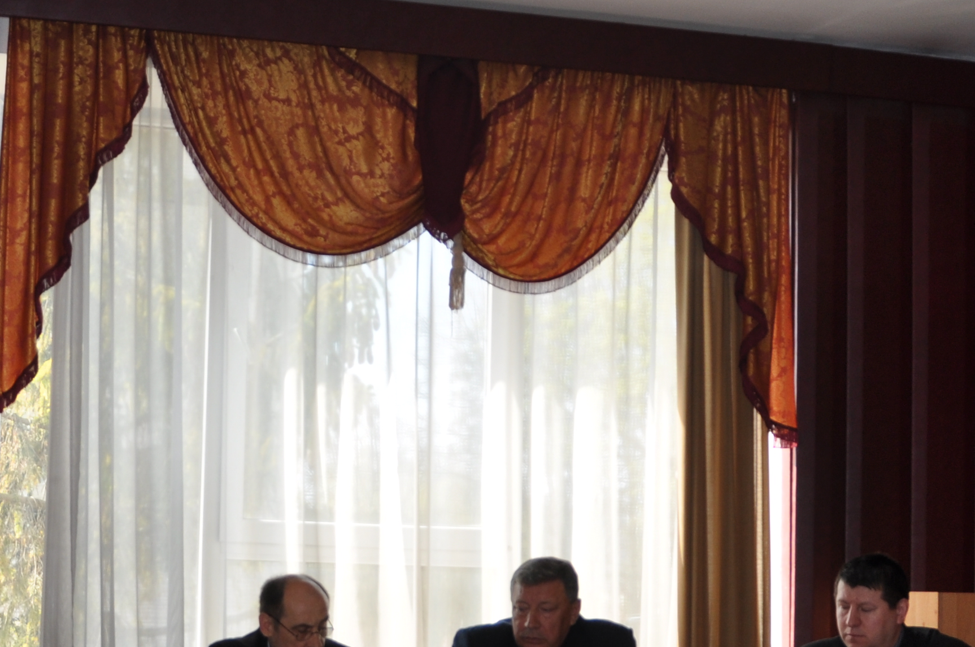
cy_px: 480
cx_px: 406
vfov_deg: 16.5
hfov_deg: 24.8
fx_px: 2218
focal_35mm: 82
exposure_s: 1/200
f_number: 3.8
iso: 200
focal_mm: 22
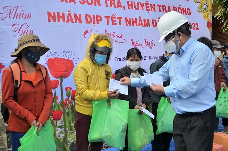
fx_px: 237
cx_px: 114
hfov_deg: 51.4
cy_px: 76
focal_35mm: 38
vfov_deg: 35.3
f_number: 4.5
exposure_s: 1/800
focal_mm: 25
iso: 125
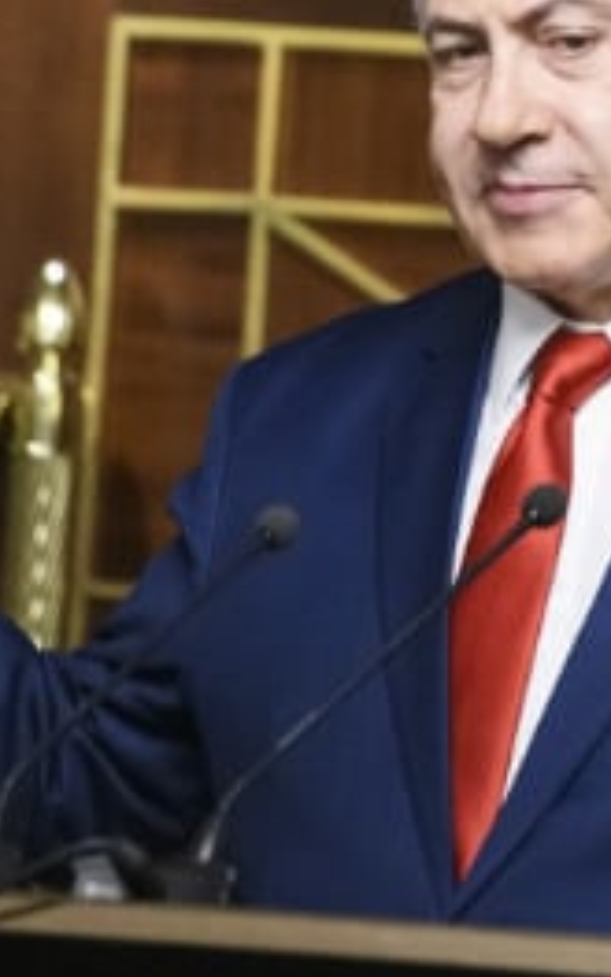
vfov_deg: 4.9
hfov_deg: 3.1
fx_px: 11323
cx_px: 518
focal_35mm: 425
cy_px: 376
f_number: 2.8
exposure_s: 1/250
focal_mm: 200
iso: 5000
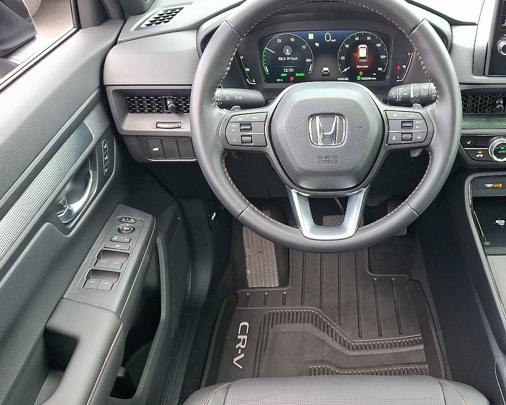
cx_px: 327
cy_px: 237
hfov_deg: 52.1
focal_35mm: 34
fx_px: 509
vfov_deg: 43.2
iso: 68
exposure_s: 1/100
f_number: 1.8
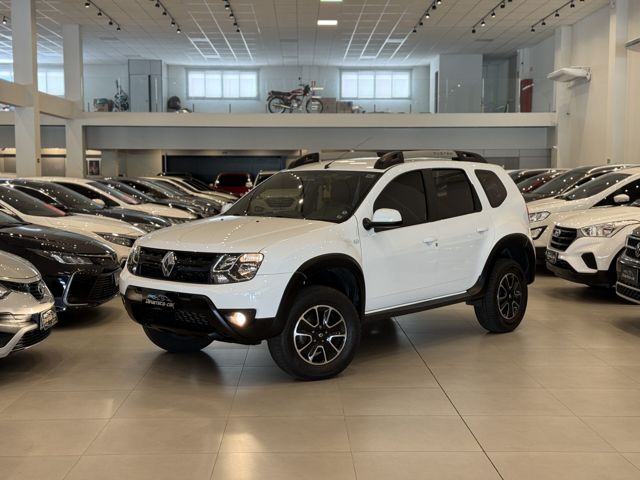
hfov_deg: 39.7
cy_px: 240
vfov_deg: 30.3
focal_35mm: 48
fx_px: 887
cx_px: 320
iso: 80
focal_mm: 6.76
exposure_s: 1/60
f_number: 1.78
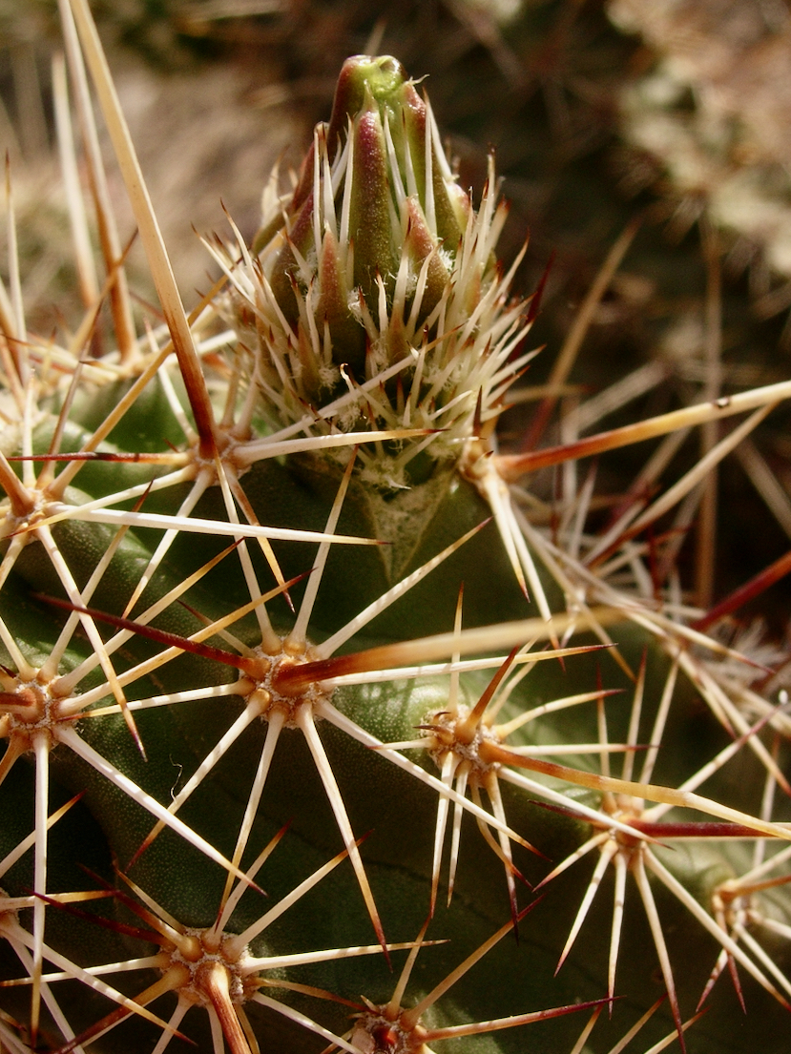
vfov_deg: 42.9
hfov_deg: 32.9
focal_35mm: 44
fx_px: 1340
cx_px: 363
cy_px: 508
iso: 64
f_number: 4.8
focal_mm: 7.8
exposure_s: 1/683
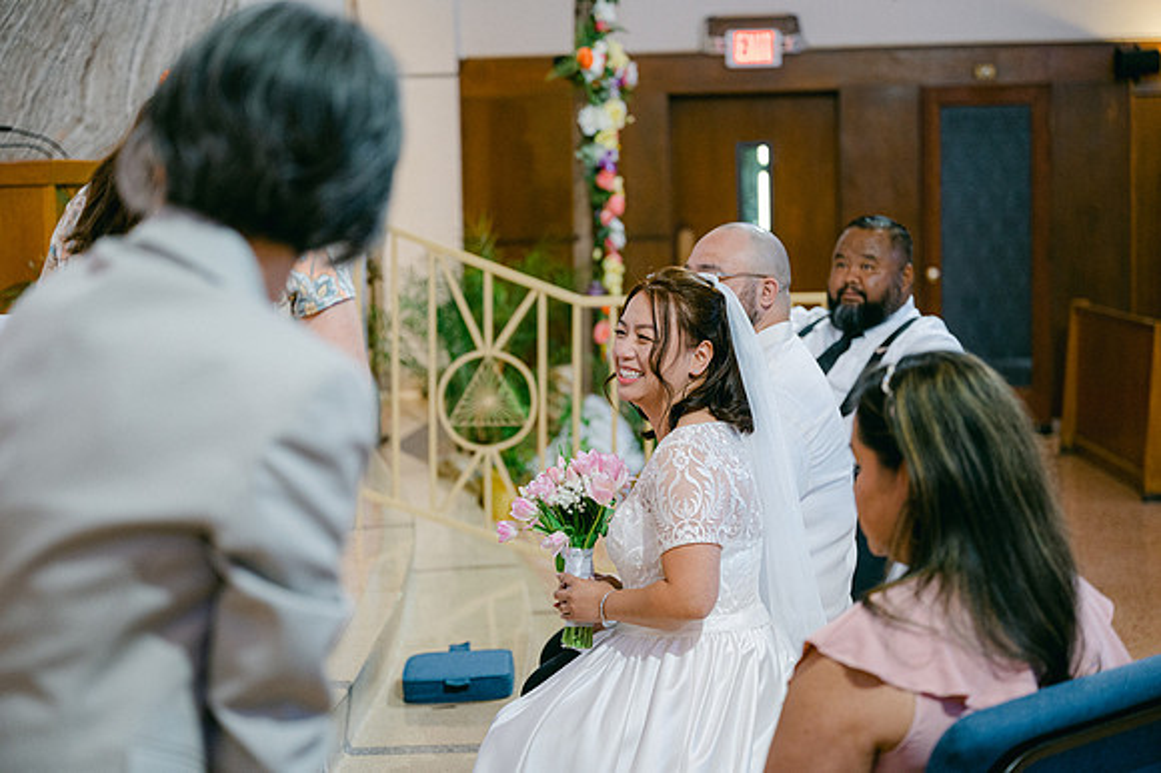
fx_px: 2256
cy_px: 386
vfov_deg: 19.4
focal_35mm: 70
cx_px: 580
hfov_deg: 28.9
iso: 1400
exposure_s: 1/125
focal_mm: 70
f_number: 2.8
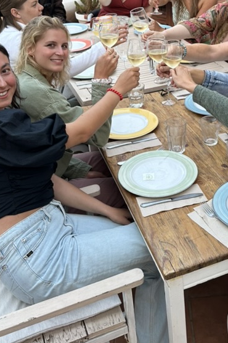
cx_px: 169
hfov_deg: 28.8
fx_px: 438
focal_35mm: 46
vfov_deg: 42.0
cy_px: 105
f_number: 1.78
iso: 125
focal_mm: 6.86
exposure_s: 1/121
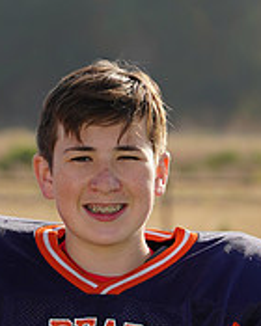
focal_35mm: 615
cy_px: 361
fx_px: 5938
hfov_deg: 2.5
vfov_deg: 3.1
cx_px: 80
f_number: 8
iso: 100
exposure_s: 1/250
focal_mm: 198
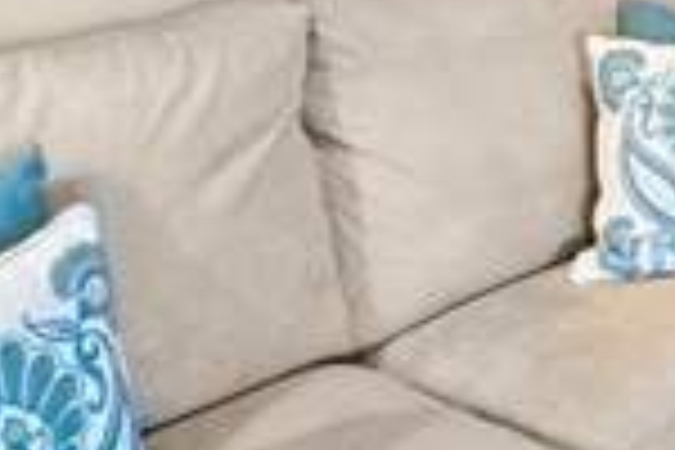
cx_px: 882
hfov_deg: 26.5
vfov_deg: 18.6
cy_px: -241
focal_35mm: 64
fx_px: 1200
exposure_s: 1/5
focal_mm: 12
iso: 2000
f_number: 11
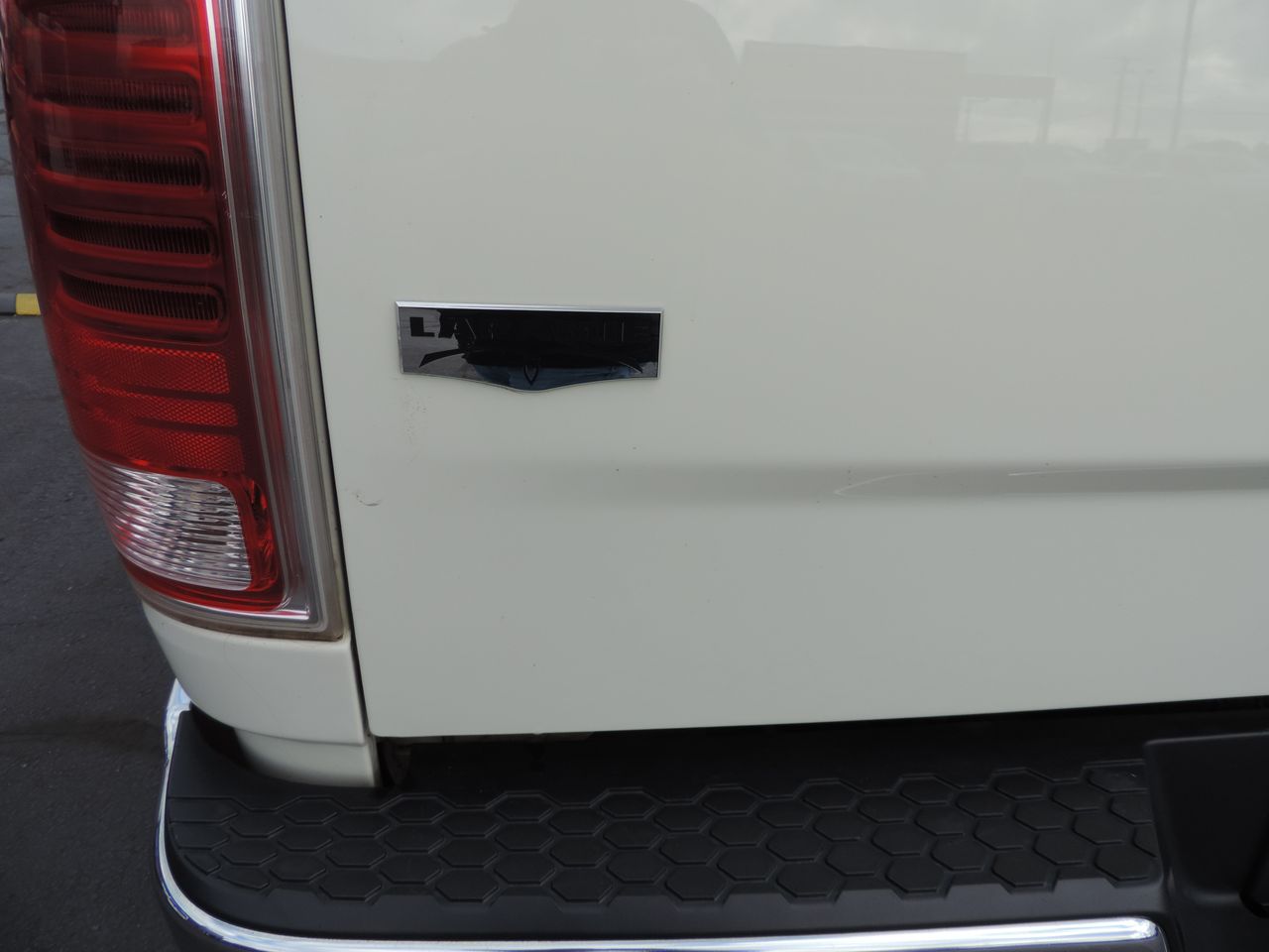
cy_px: 476
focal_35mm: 24
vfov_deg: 56.8
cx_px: 634
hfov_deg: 71.6
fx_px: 880
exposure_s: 1/800
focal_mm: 4.3
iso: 80
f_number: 3
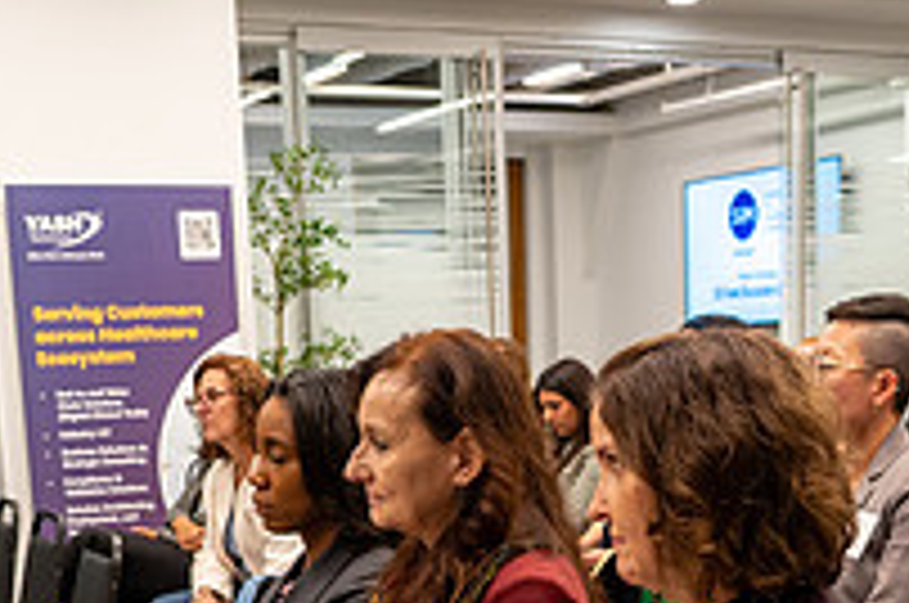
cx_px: 513
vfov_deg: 18.4
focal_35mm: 69
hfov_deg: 29.3
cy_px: 770
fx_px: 1739
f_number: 4
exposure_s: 1/100
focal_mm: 24
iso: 1600
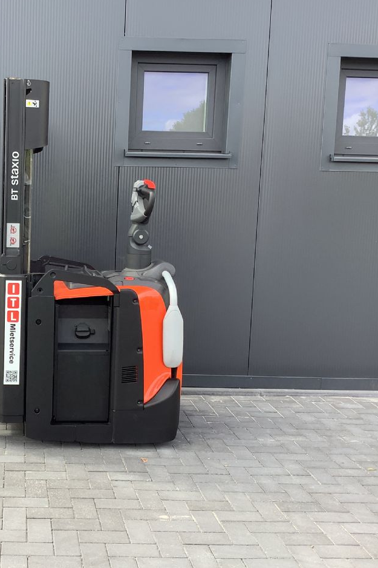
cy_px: 283
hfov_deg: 29.3
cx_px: 41
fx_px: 693
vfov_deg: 44.5
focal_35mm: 44
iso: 25
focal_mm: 3.3
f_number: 2.4
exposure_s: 1/158
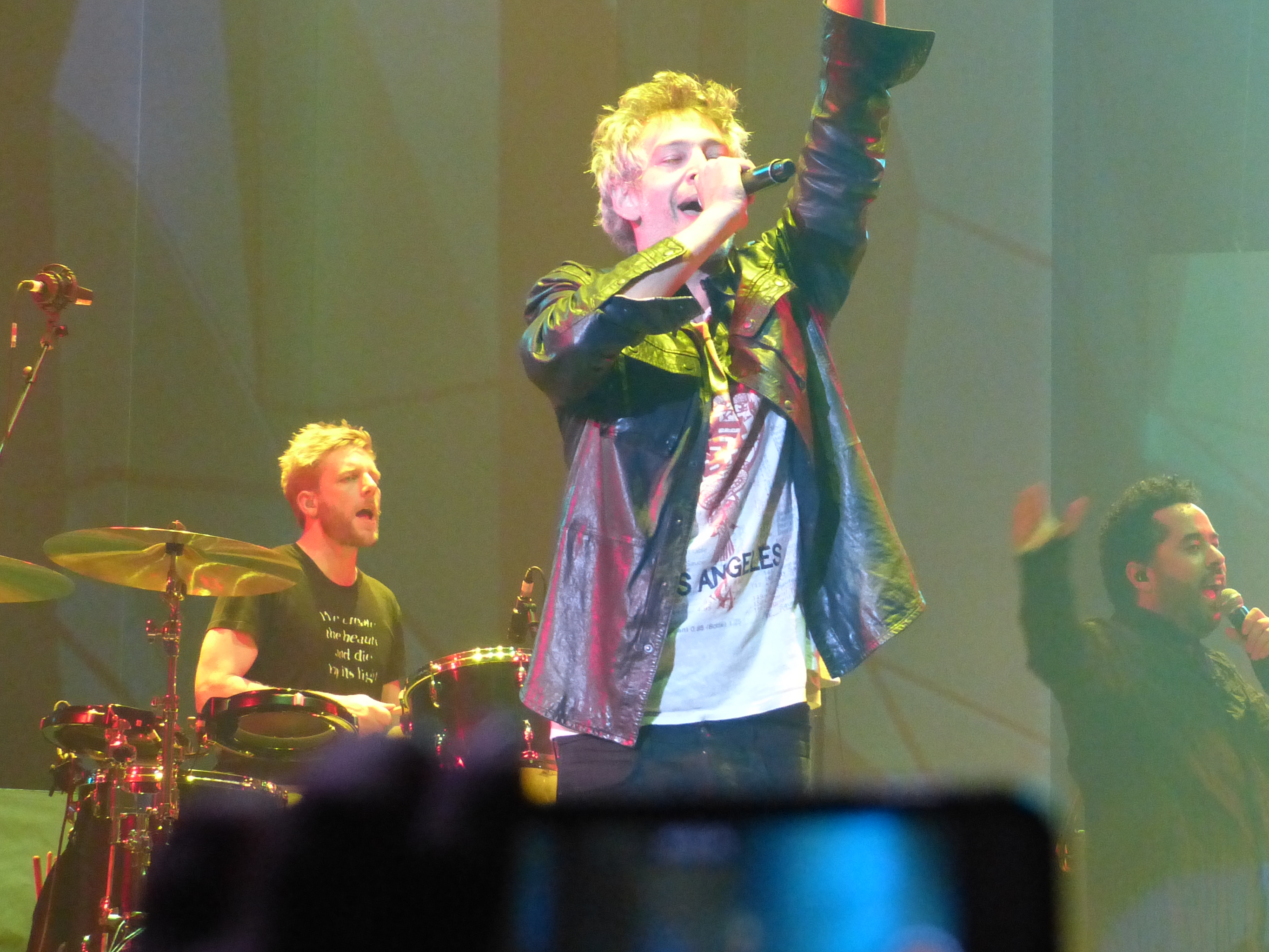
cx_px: 872
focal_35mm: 170
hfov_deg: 11.6
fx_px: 6232
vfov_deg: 8.7
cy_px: 300
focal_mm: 20.9
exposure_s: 1/125
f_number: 2.8
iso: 800
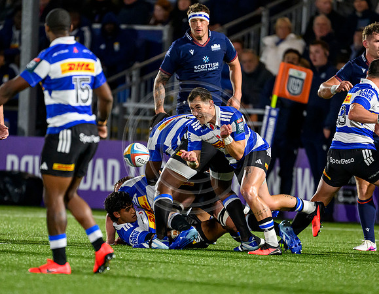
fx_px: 9039
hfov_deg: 2.4
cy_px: 193
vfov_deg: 1.9
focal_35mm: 815
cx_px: 214
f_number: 4
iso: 6400
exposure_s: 1/1000
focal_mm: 560
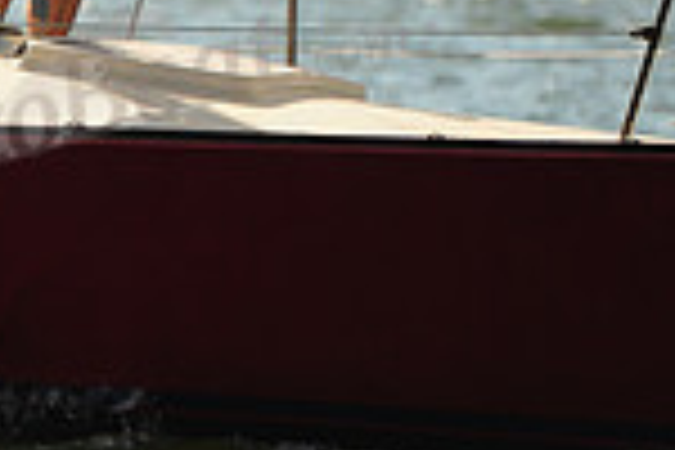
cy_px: -68
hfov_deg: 2.7
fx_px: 14474
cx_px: -454
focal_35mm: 772
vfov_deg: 1.8
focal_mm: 200
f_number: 4
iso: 320
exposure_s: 1/1250
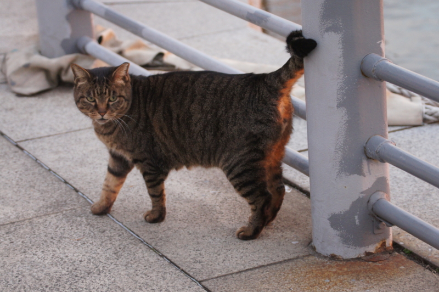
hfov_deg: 15.2
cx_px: 220
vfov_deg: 10.1
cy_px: 146
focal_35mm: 135
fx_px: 1645
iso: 1600
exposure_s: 1/125
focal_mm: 90
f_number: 5
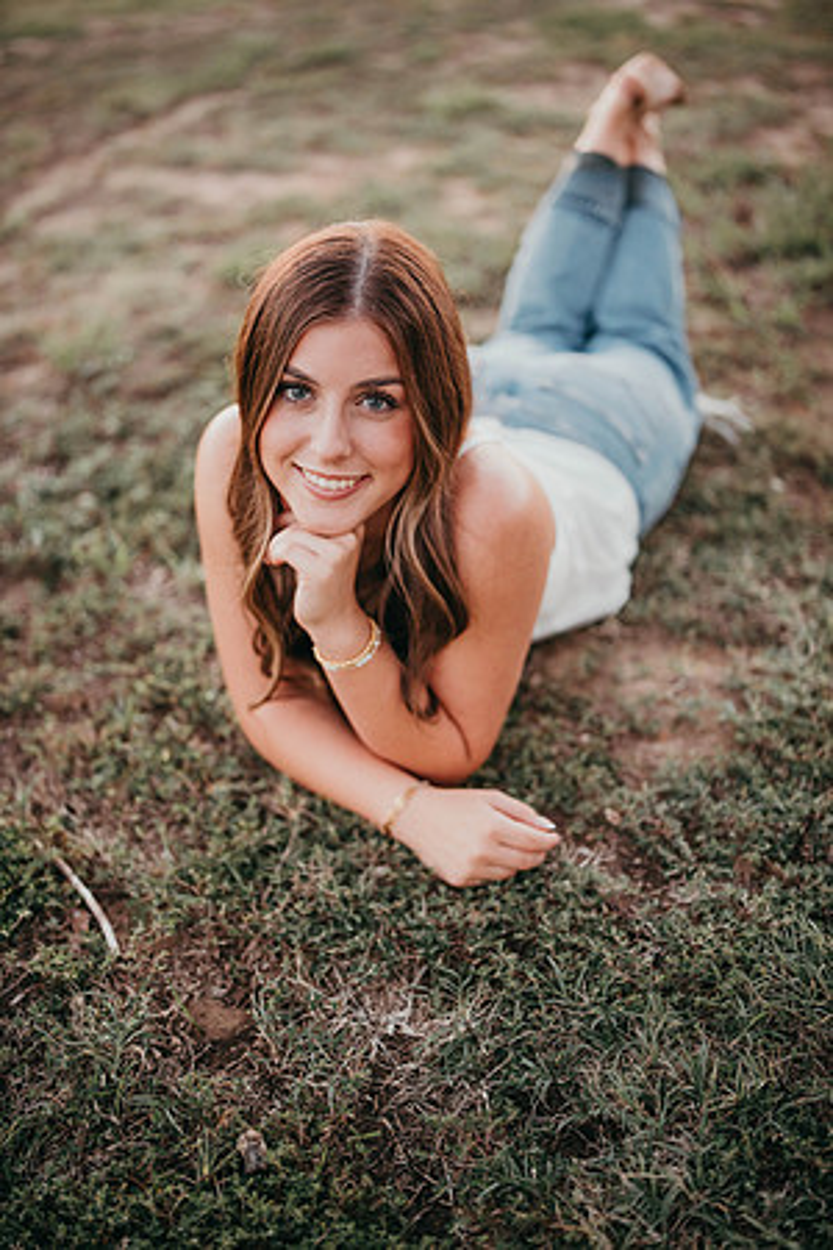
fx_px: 1215
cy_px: 625
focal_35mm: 35
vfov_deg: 54.4
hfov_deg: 37.9
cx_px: 416
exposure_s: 1/1000
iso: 400
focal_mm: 35
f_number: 1.4
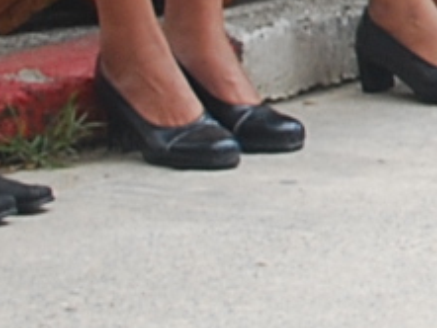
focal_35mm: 481
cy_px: -729
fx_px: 6076
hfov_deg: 3.9
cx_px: 1750
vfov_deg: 3.0
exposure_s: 1/100
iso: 200
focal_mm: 38
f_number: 5.3
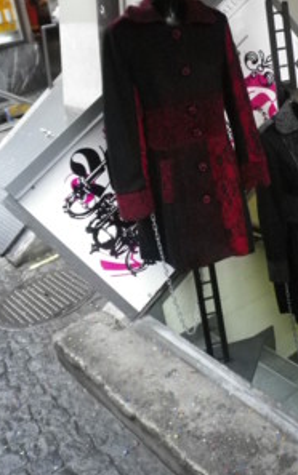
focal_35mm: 45
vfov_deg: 43.6
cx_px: 250
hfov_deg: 27.9
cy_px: 154
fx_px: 584
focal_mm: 5.05
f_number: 3.5
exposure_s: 1/60
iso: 800
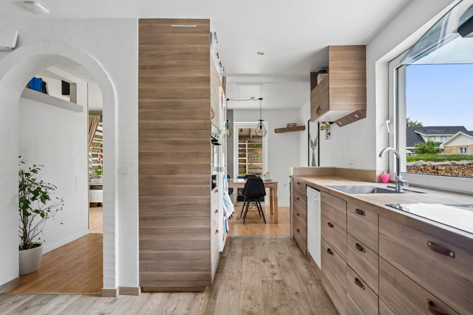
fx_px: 250
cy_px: 158
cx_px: 236
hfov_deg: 86.9
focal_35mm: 19
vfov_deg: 64.5
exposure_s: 1/50
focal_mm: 19
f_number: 4
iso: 400
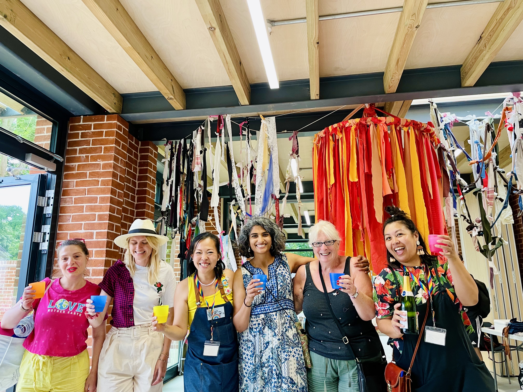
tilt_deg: +13.5
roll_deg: +0.5
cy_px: 196
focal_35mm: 26
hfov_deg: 67.3
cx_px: 262
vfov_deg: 53.1
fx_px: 393
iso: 160
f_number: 1.6
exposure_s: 1/60
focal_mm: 4.2
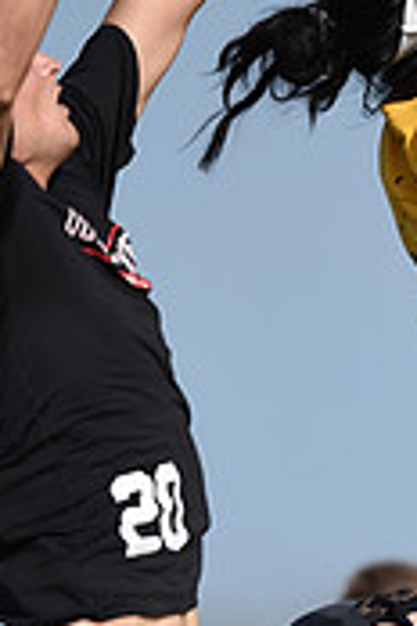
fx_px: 23142
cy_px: 540
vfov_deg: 1.5
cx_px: 352
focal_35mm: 1332
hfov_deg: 1.0
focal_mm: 400
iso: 100
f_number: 3.2
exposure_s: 1/2500
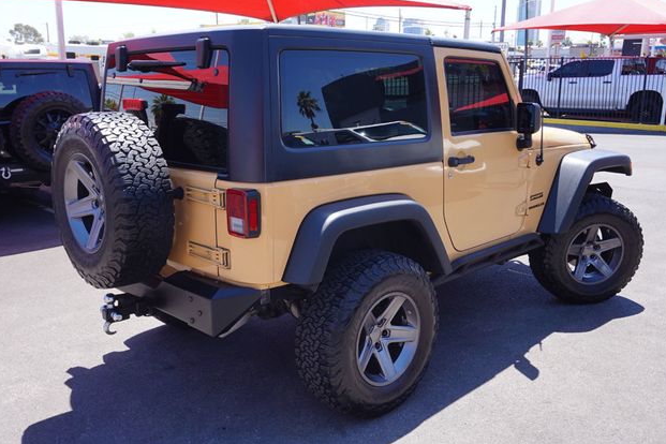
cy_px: 219
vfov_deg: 38.9
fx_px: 629
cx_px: 338
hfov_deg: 55.8
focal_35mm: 34
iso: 100
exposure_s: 1/80
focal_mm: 22
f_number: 9
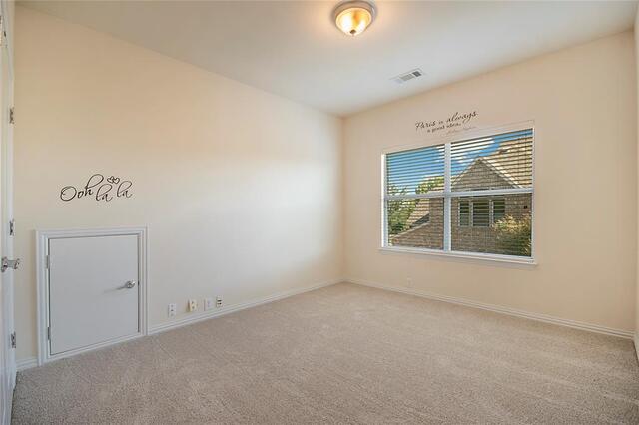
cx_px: 320
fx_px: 266
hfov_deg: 100.4
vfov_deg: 77.3
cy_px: 212
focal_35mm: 15
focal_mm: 10
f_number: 8
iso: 100
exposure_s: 1/40
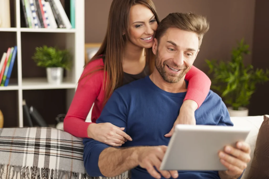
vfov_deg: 27.0
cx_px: 134
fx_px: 374
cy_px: 90
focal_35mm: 50
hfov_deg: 39.6
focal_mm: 50
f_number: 1.8
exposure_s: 1/100
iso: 100
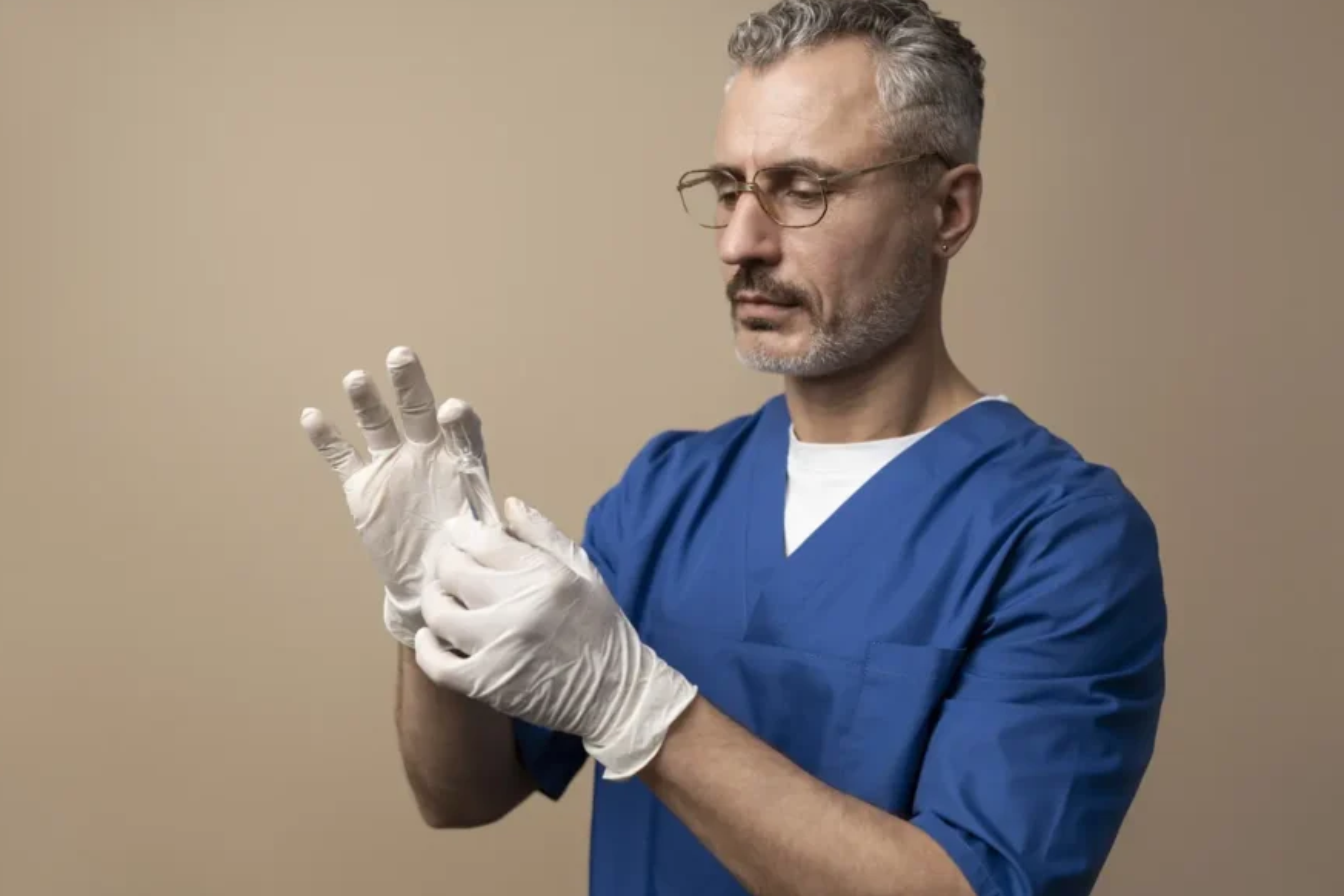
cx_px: 692
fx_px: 1531
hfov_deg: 47.4
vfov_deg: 32.6
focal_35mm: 41
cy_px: 465
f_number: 2.2
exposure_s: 1/200
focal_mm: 35
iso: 320
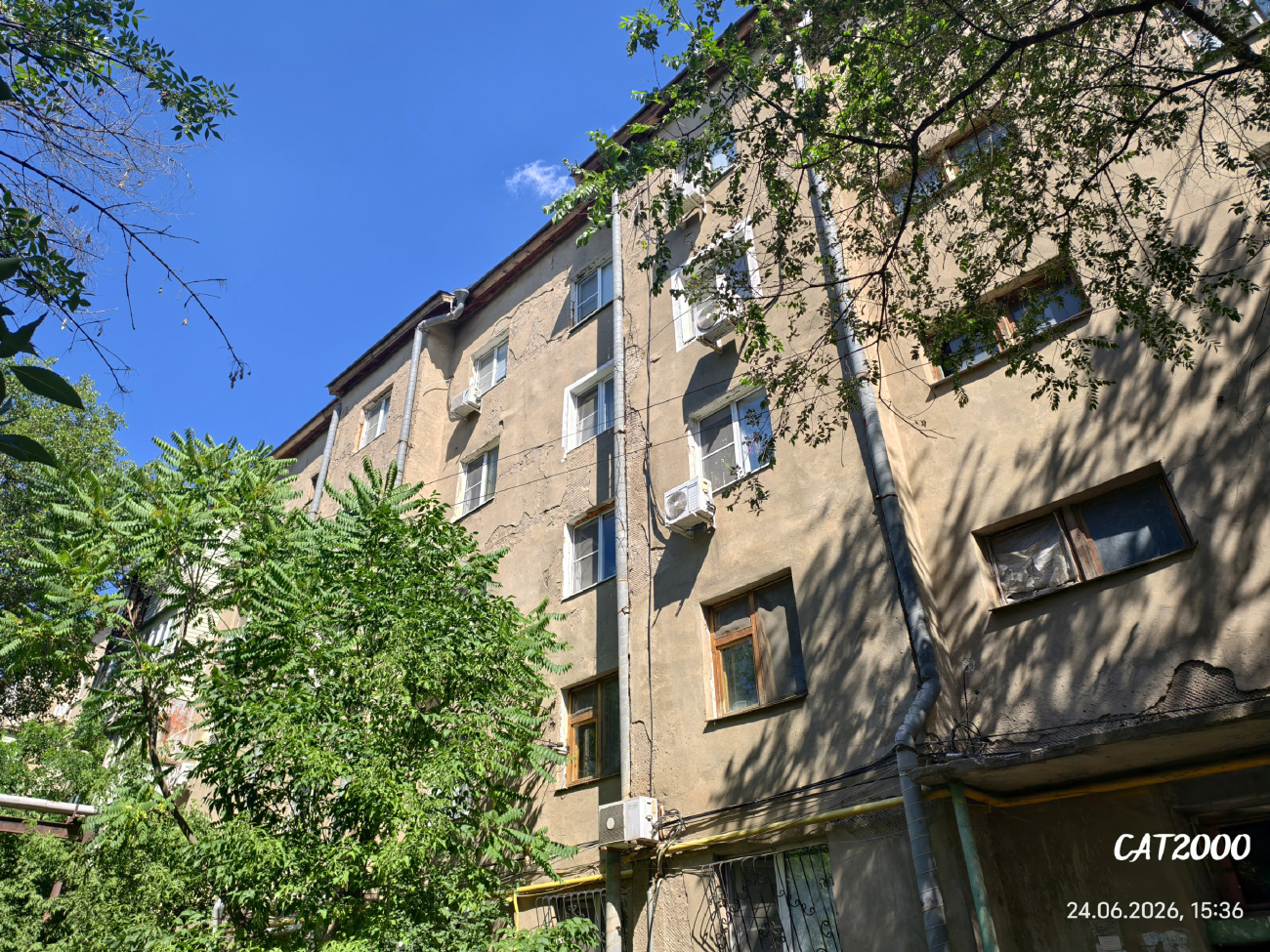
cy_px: 476
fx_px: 844
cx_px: 635
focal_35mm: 23
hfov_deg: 73.9
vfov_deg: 58.9
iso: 72
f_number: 1.57
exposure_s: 1/1330
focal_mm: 6.54
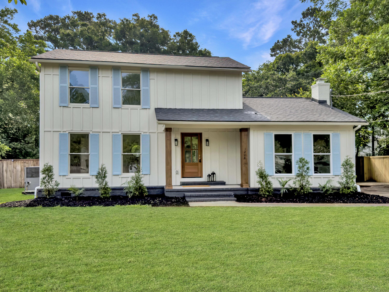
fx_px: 337
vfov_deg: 46.8
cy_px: 146
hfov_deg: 60.0
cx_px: 194
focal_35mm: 30
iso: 80
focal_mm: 6.76
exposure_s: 1/7300
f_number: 1.8
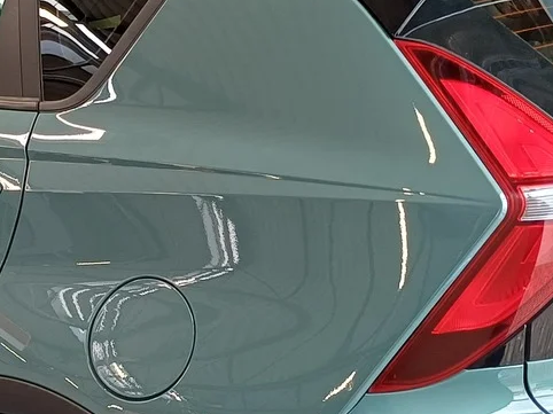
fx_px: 1325
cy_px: 163
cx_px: 73
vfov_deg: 17.7
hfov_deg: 23.1
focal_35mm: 83
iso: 125
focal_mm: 4.65
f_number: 1.8
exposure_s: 1/50
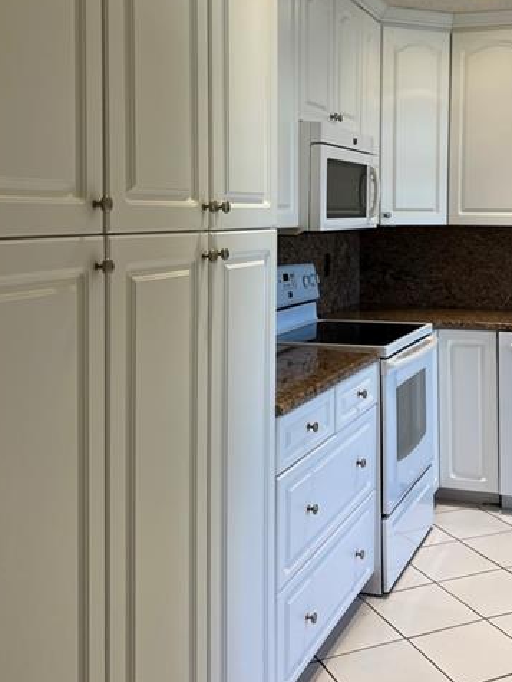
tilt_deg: +0.5
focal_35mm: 42
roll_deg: +0.5
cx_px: 327
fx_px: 827
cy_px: 237
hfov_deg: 34.2
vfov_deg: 44.2
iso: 64
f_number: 1.5
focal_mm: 5.7
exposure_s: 1/150
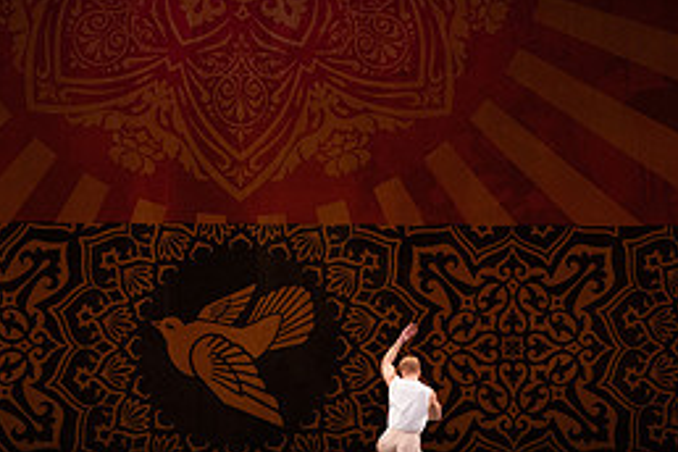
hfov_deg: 9.1
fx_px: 4237
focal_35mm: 225
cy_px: 185
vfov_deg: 6.1
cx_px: 378
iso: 5000
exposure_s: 1/400
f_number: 10
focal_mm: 100
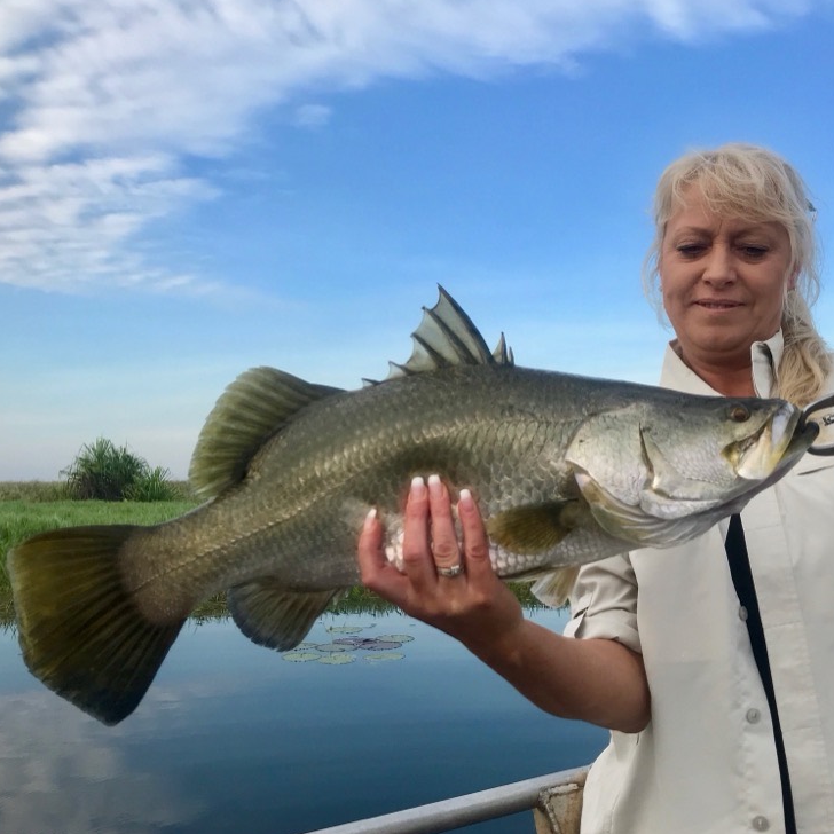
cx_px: 496
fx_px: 927
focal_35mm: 34
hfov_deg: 48.2
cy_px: 416
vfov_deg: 48.5
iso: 20
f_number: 1.8
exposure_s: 1/894
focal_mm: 3.99
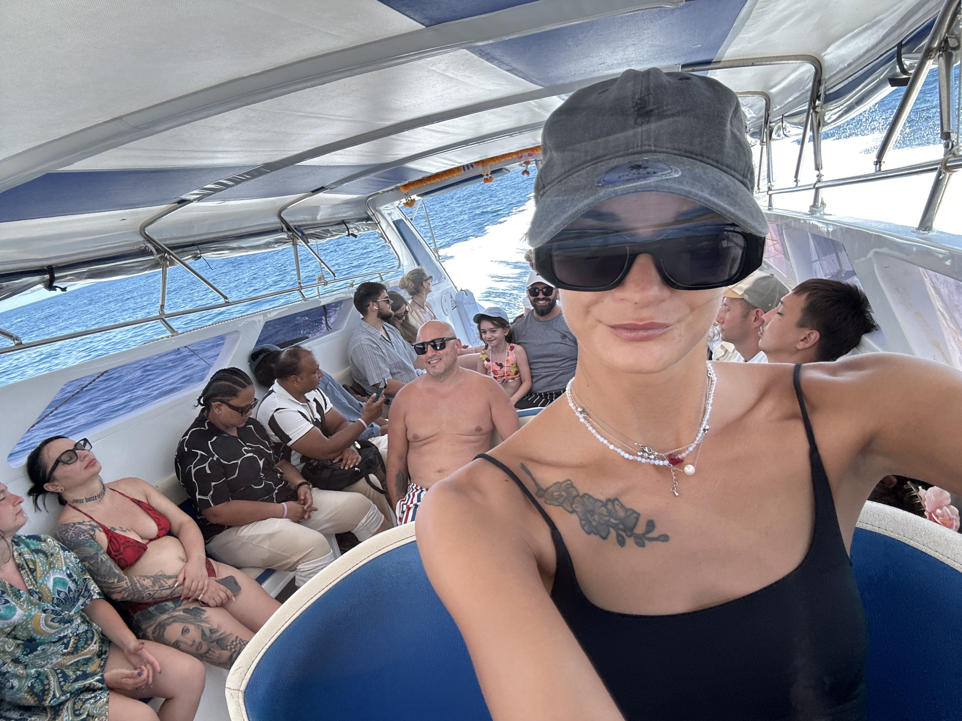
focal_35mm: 23
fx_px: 639
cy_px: 360
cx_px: 481
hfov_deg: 73.9
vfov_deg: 58.9
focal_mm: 2.69
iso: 25
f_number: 1.9
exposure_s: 1/180
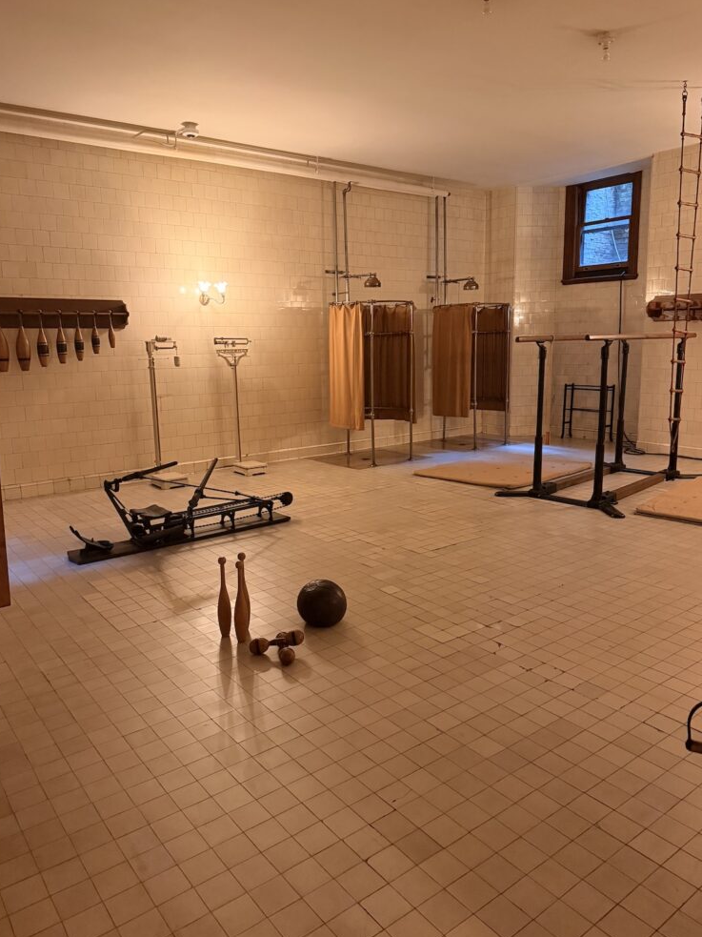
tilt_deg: -9.3
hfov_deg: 54.9
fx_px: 676
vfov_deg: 69.4
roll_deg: +1.2
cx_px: 351
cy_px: 454
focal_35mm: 25
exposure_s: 1/40
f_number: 1.78
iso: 1000
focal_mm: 6.76
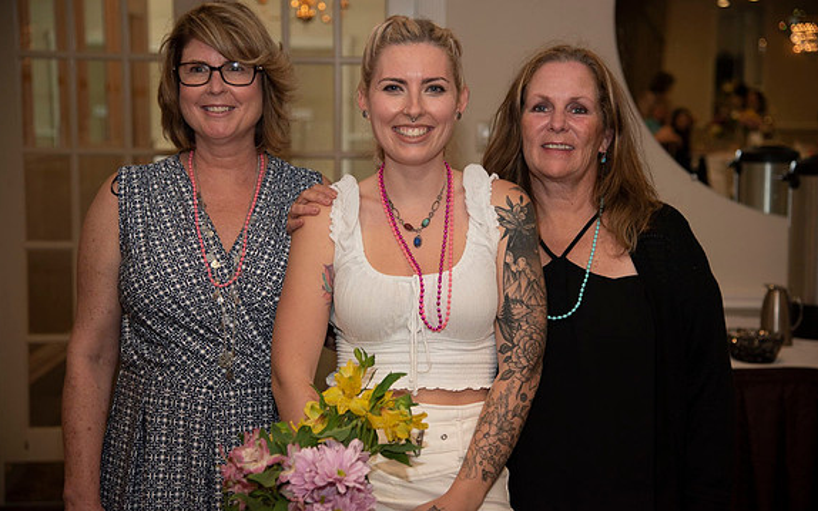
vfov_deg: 19.4
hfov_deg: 30.6
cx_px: 409
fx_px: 1494
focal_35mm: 67
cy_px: 241
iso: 640
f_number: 4
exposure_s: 1/200
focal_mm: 65
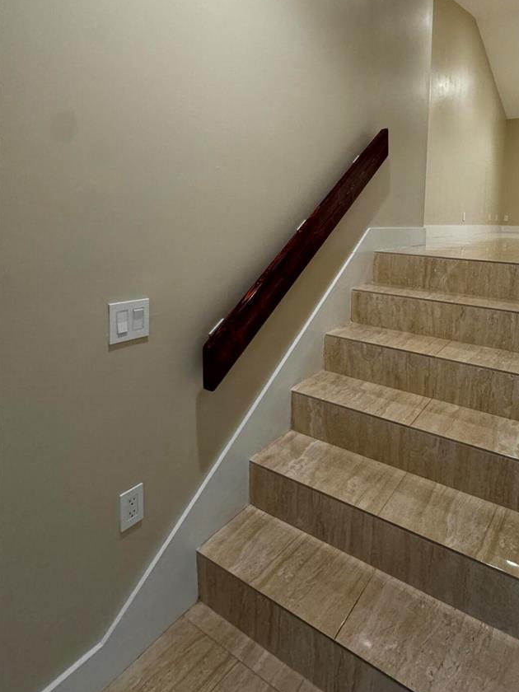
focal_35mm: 20
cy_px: 245
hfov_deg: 63.3
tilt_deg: -3.8
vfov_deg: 79.7
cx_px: 368
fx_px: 400
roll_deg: -2.1
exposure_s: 1/60
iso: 400
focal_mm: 2.22
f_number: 2.2
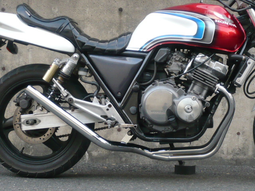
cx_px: 128
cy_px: 96
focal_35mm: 101
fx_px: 744
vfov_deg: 14.6
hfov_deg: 19.4
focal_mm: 11.1
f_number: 4.5
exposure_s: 1/15
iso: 200
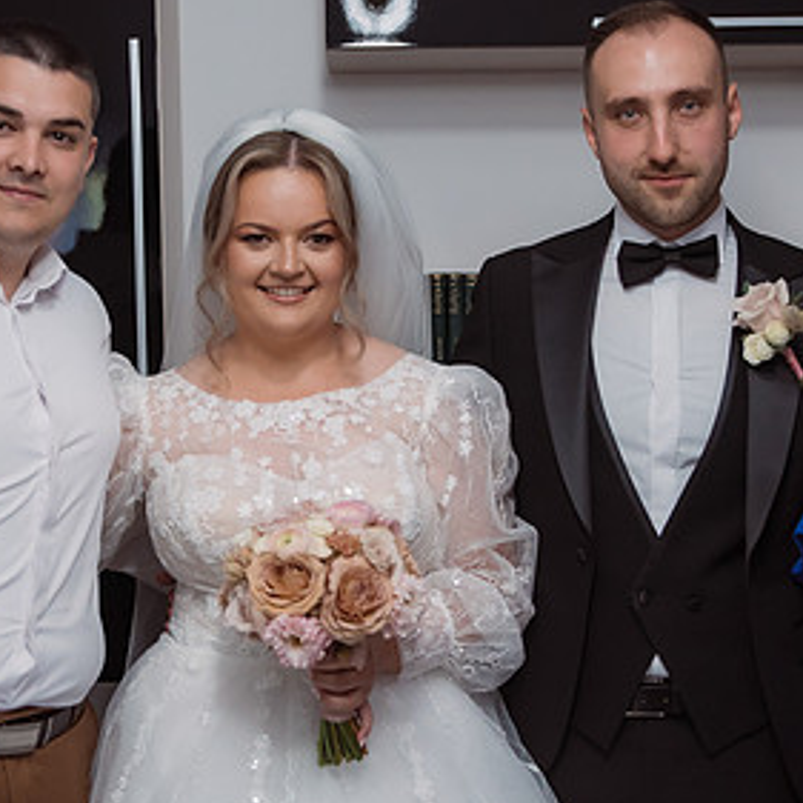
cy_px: 443
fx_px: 1785
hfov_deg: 25.3
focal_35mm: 68
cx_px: 354
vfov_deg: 25.3
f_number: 2.8
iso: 1600
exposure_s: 1/200
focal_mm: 35
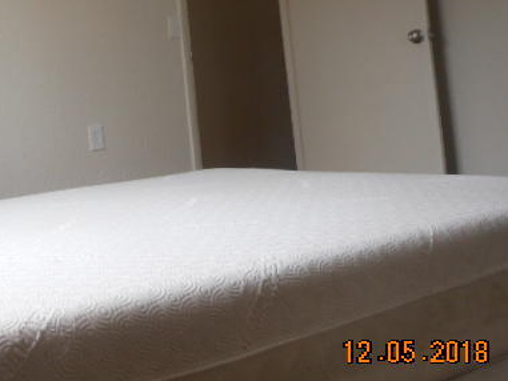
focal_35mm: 47
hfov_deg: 38.6
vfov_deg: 30.3
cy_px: 84
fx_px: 690
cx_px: 87
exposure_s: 1/30
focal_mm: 5
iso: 125
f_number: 3.7
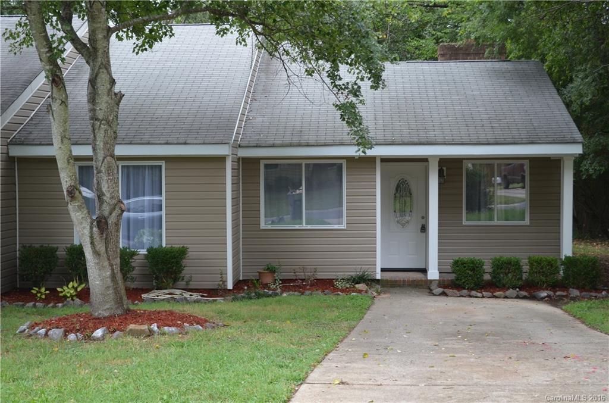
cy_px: 202
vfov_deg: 22.5
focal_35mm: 60
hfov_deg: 33.5
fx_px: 1012
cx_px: 304
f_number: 5.3
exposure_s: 1/125
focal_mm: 40
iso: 400
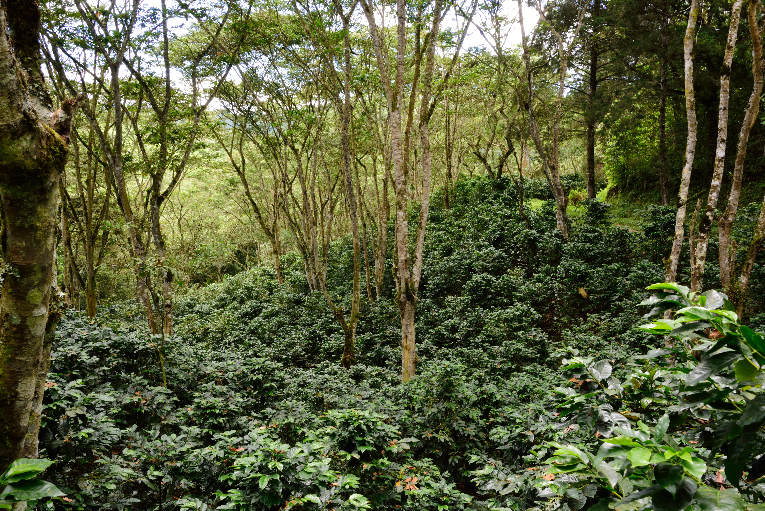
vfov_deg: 41.1
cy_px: 256
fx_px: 680
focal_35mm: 32
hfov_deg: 58.7
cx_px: 382
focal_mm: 32
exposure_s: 1/30
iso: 900
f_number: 18
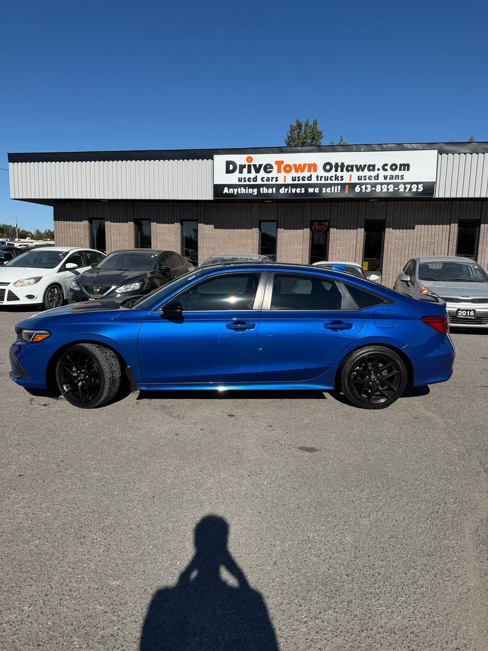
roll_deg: -0.8
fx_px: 451
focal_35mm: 24
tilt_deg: -1.5
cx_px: 244
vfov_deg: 71.6
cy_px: 326
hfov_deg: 56.8
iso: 80
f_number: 1.78
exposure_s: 1/5714
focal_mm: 6.76
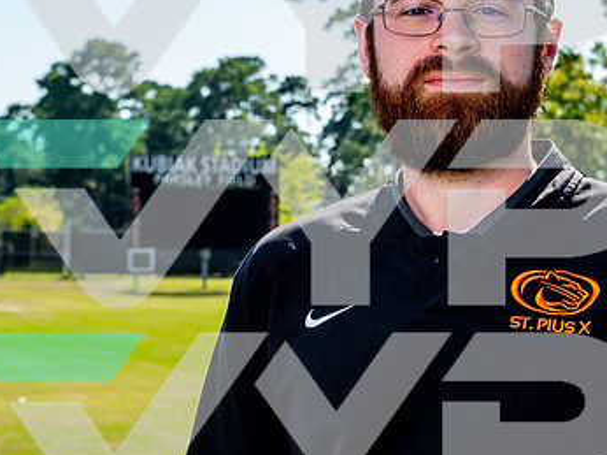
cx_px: 414
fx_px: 1980
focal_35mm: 113
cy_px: 213
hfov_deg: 17.4
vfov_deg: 13.1
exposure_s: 1/125
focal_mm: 70
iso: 100
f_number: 11
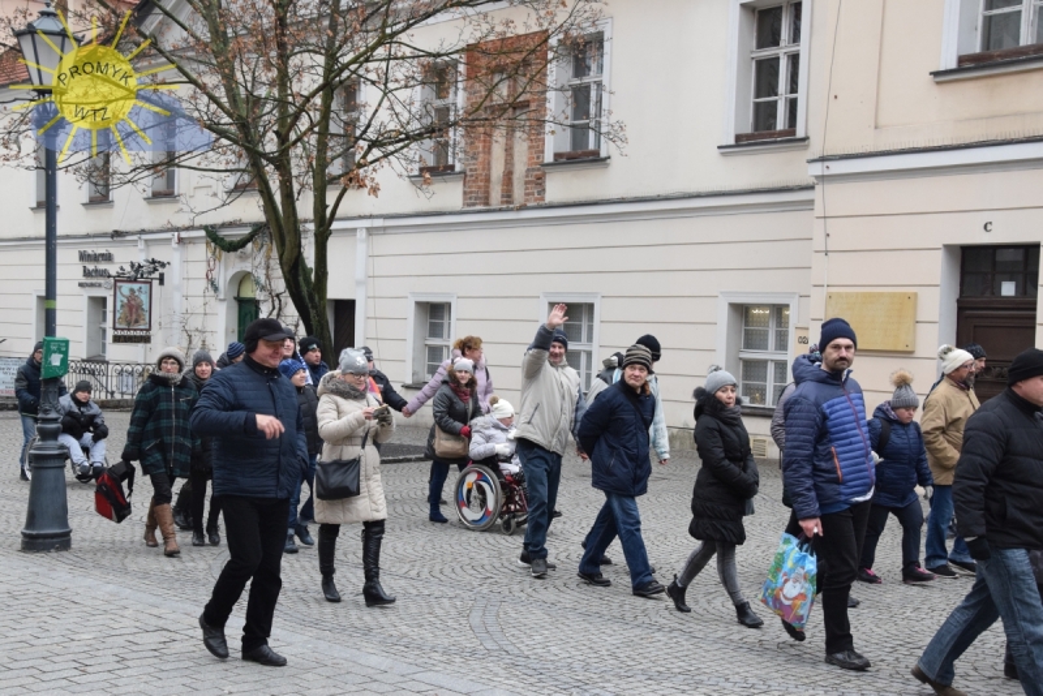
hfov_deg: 38.9
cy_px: 348
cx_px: 522
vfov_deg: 26.5
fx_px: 1478
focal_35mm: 51
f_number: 8
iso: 1600
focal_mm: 34
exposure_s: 1/250
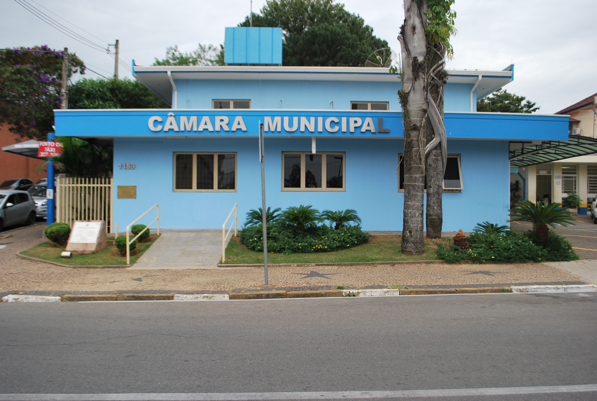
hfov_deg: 61.8
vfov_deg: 43.8
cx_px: 298
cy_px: 200
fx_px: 499
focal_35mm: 30
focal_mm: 20
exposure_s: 1/125
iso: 200
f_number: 5.6
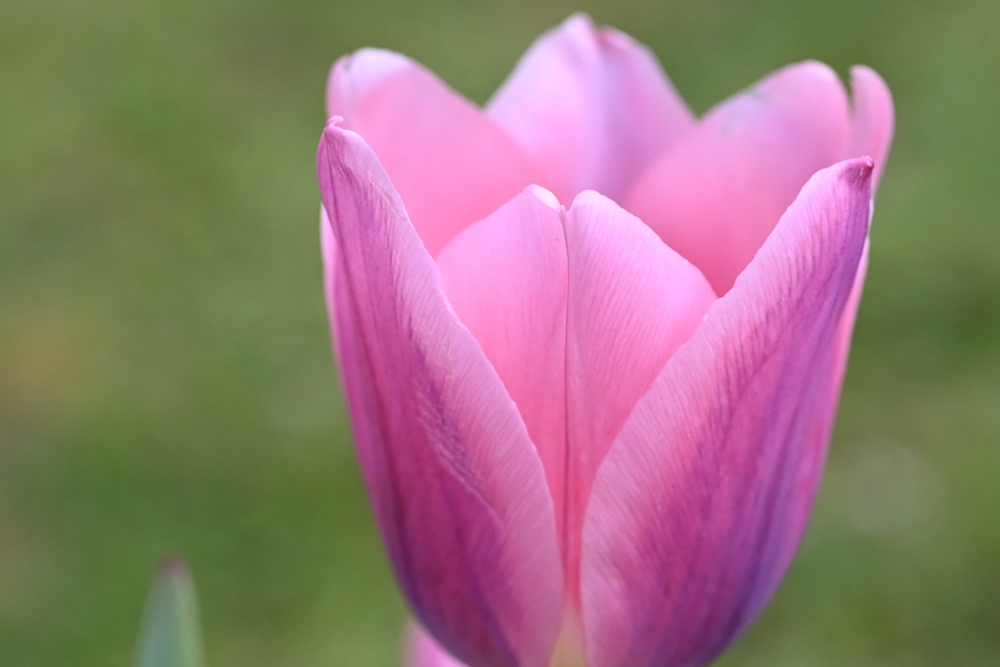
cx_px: 582
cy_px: 440
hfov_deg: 23.1
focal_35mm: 88
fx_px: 2444
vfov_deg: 15.5
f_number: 6.3
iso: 640
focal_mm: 50
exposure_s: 1/1000
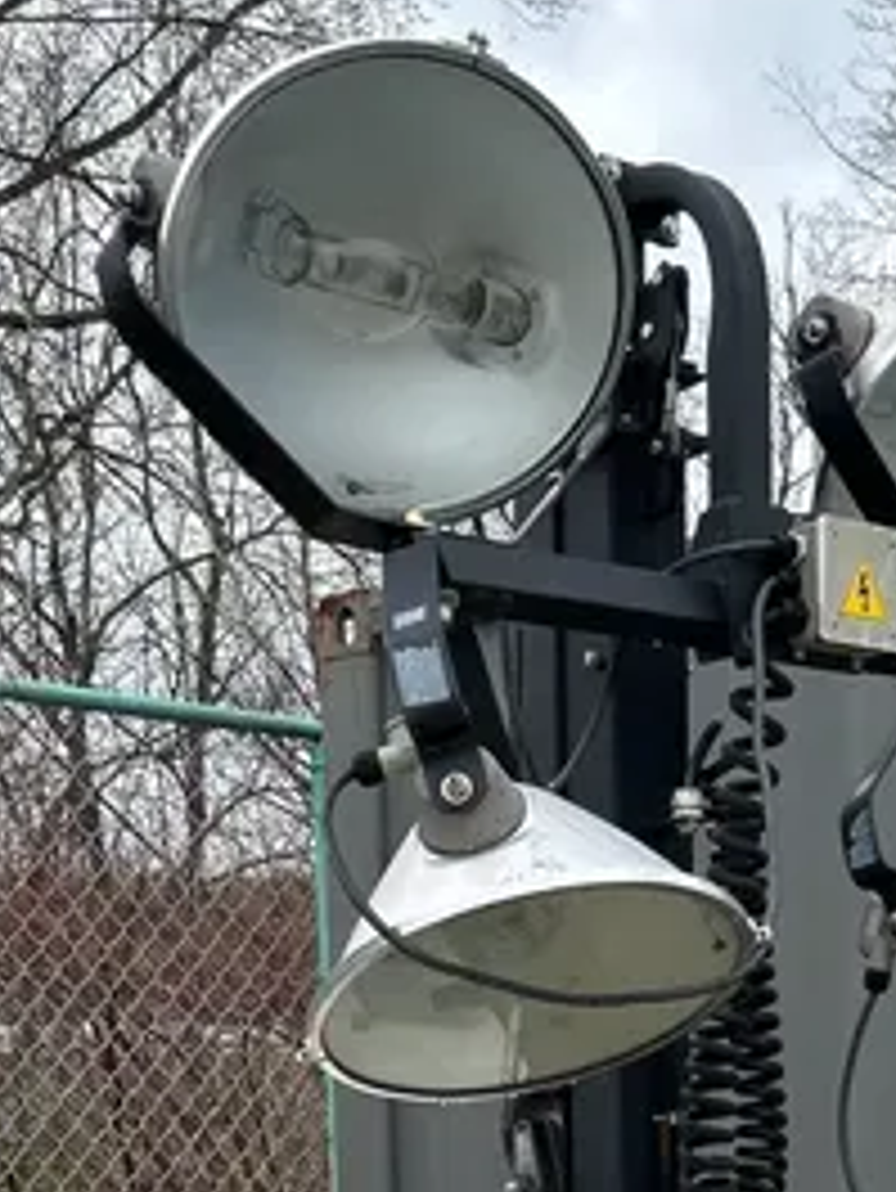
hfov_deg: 20.3
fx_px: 2483
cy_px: 1473
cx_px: 635
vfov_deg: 24.2
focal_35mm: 72
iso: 50
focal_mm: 5.7
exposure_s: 1/1468
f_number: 1.5
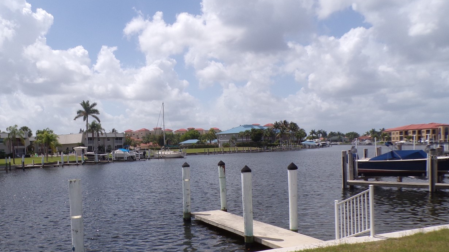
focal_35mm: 34
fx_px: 405
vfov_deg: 34.5
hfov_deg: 57.3
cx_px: 169
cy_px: 156
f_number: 5.8
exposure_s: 1/550
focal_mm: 4.3
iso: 80
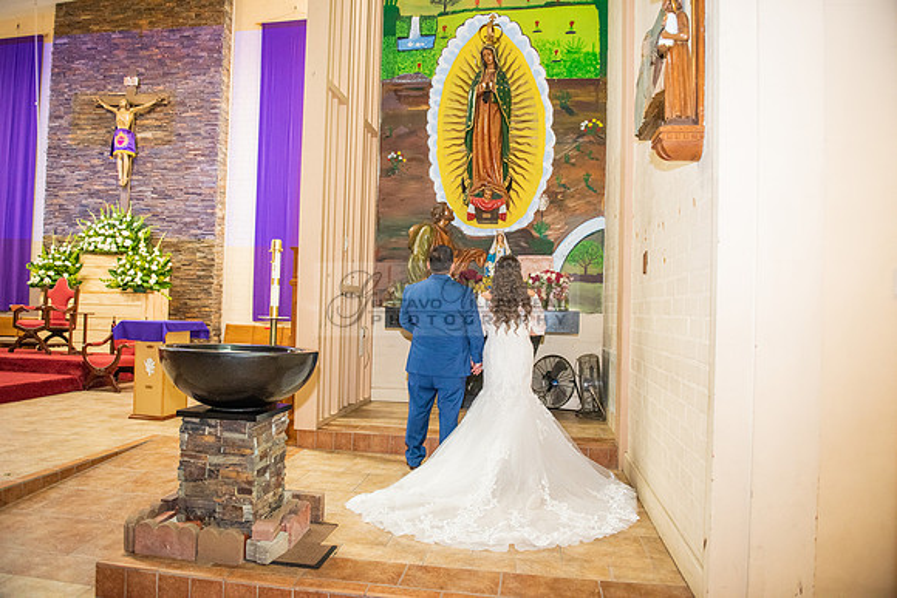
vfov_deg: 53.2
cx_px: 448
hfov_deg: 73.7
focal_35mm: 24
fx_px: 598
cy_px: 299
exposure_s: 1/160
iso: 2000
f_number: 2.8
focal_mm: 24
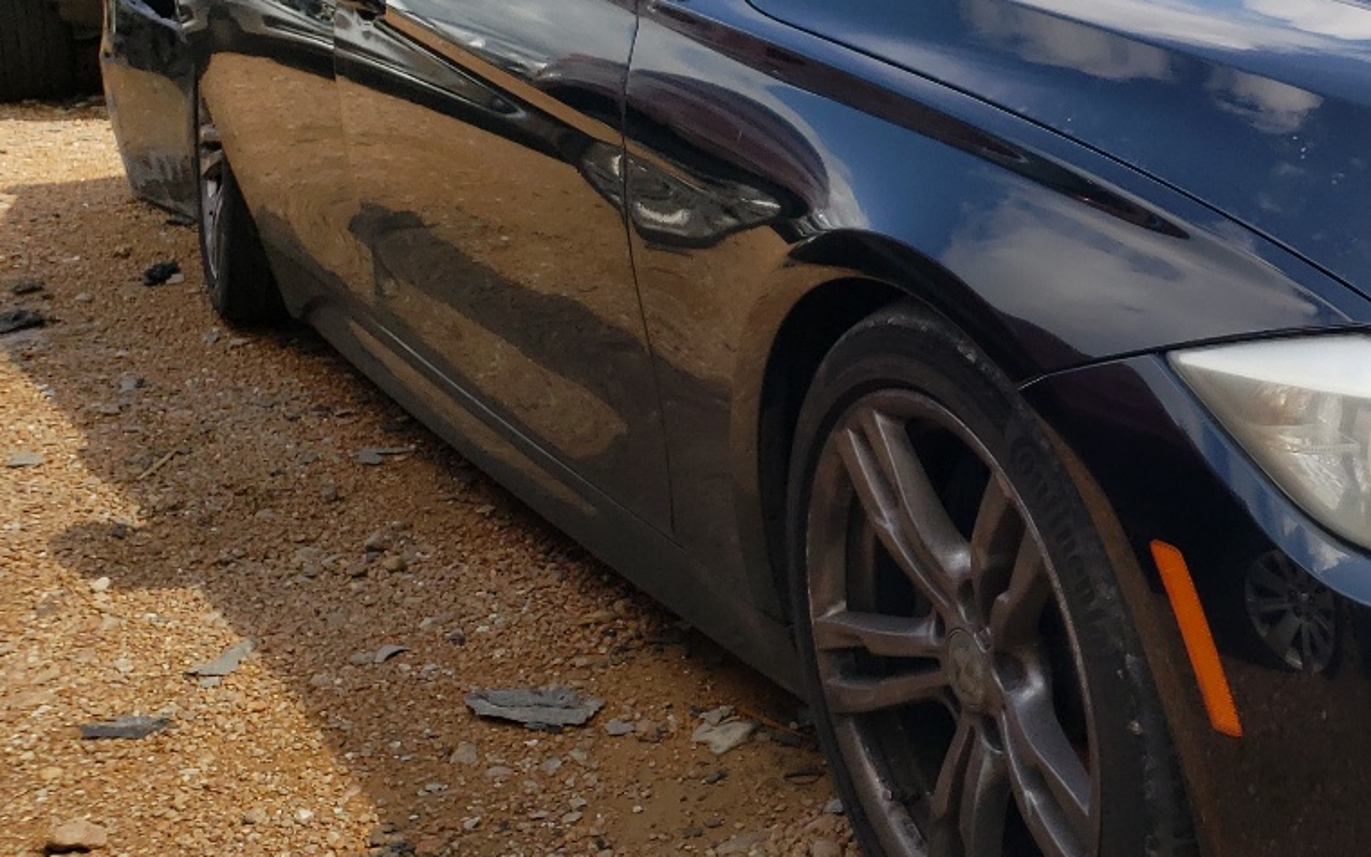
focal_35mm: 58
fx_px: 2167
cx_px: 1360
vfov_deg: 22.3
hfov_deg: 32.4
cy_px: 309
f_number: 1.5
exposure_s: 1/2000
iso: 50
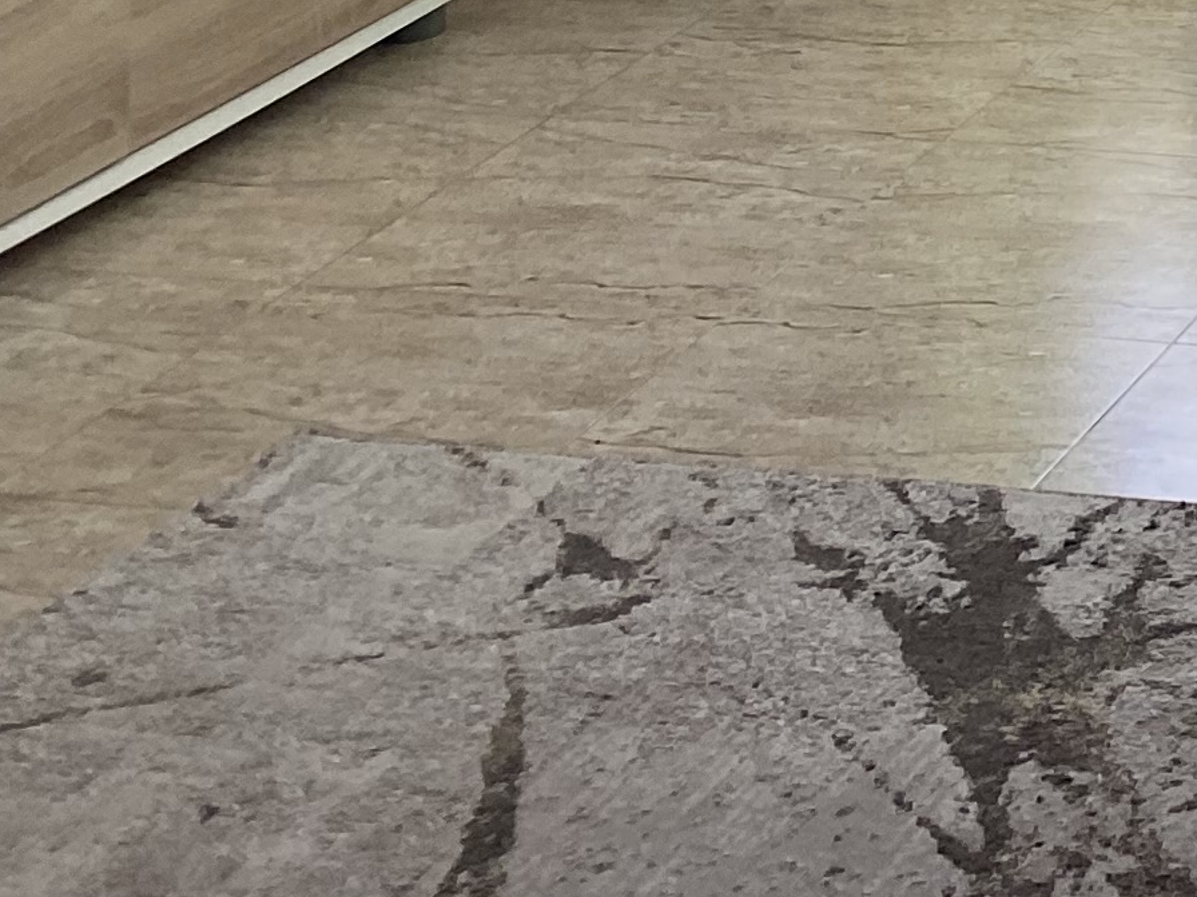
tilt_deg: -6.1
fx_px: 4046
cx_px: 2337
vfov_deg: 11.2
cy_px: -1021
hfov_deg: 14.3
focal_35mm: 117
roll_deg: -0.9
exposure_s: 1/100
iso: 80
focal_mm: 4.25
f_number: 1.8
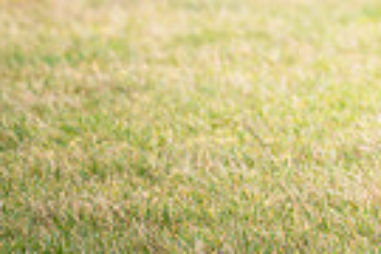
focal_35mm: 868
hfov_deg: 2.4
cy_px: -244
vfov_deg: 1.6
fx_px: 9186
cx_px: 689
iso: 800
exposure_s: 1/1200
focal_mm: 135
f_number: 1.9
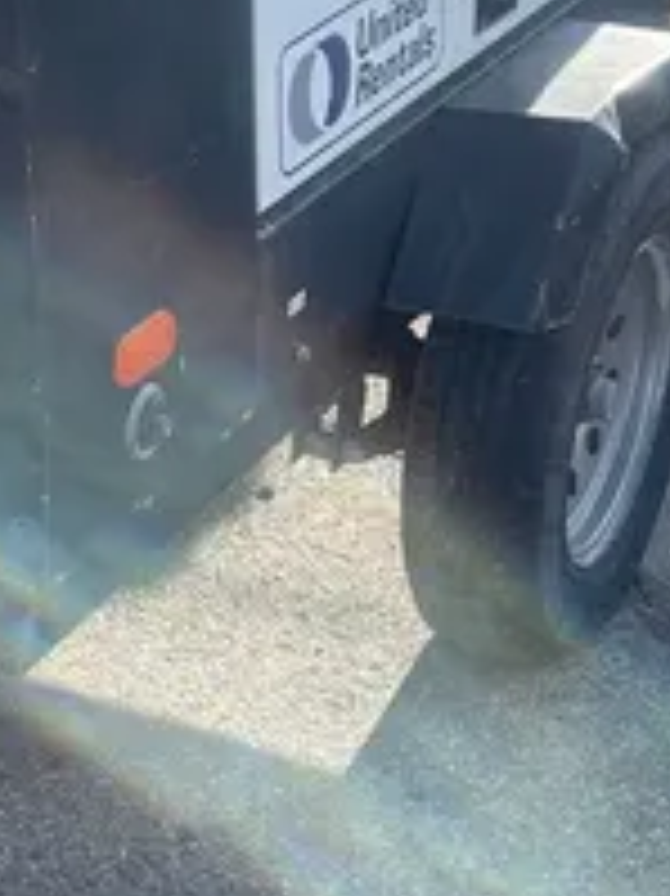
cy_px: 525
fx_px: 2480
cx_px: -90
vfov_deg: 20.4
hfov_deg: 15.0
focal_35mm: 96
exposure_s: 1/764
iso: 32
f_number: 1.6
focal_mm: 4.2
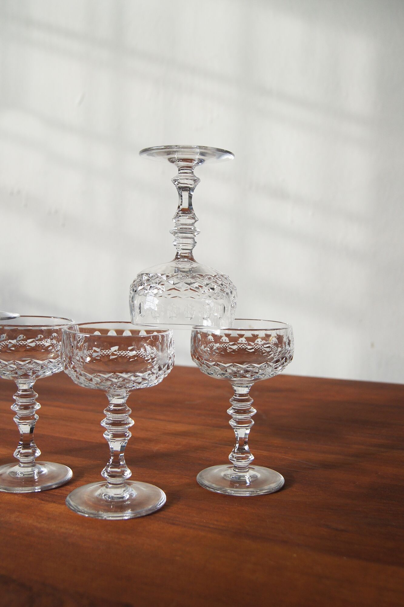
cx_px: 202
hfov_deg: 34.2
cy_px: 304
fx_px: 657
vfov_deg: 49.6
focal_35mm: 39
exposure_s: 1/160
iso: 400
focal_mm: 26
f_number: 5.6
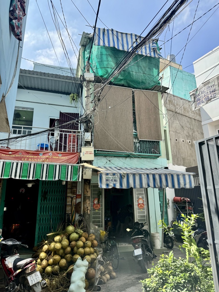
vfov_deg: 71.6
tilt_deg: +15.7
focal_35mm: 24
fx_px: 202
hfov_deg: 56.8
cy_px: 146
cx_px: 110
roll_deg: +1.0
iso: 80
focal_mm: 6.76
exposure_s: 1/1767
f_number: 1.78
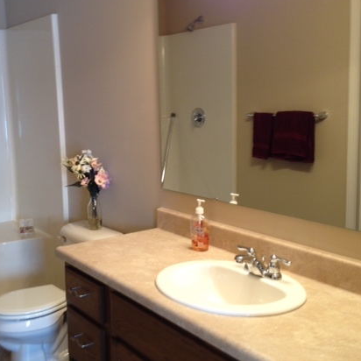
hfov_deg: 35.2
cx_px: 138
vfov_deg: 35.4
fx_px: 566
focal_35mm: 48
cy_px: 177
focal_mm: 4.28
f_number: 2.4
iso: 64
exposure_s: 1/20
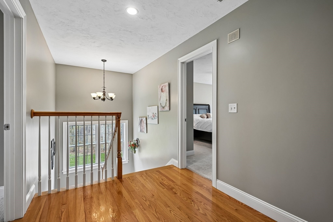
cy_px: 111
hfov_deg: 96.7
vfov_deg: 73.8
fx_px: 148
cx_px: 166
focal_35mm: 16
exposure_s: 1/25
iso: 400
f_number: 8
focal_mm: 16
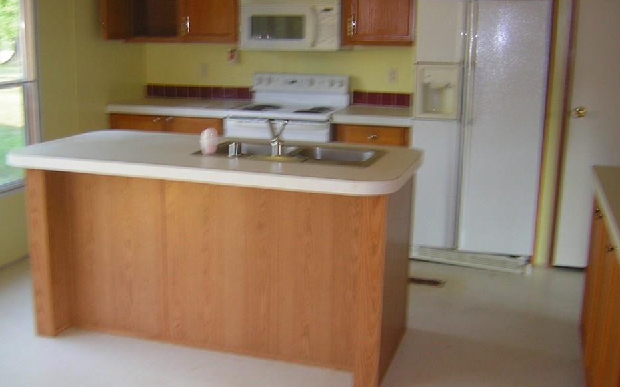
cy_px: 206
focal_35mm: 42
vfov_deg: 30.5
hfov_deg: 47.1
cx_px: 282
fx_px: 710
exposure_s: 1/30
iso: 50
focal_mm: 4.7
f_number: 2.6
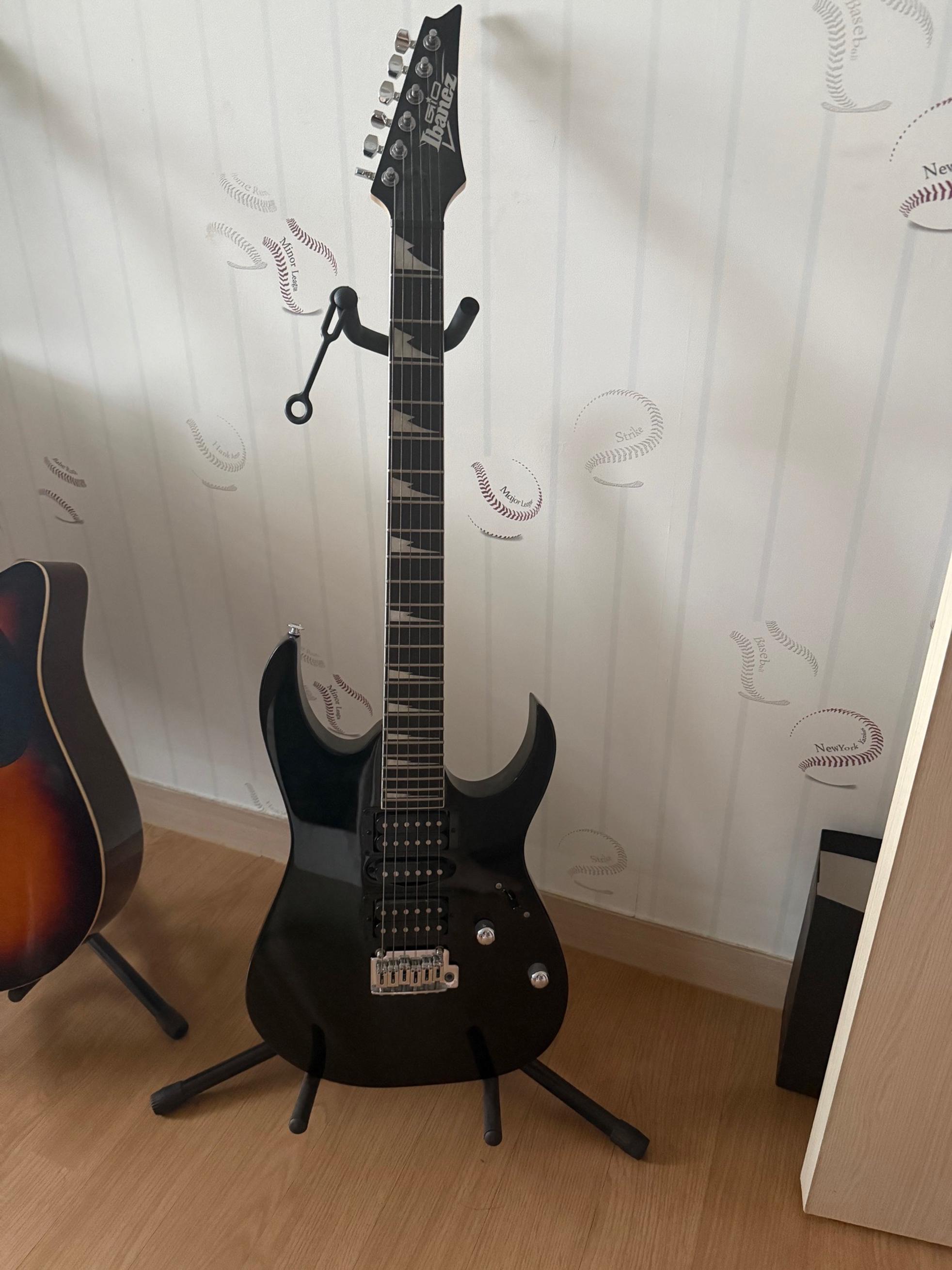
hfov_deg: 56.8
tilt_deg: -27.1
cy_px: 635
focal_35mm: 24
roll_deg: -2.7
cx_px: 476
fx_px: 880
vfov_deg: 71.6
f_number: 1.78
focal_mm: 6.76
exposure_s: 1/40
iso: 1000
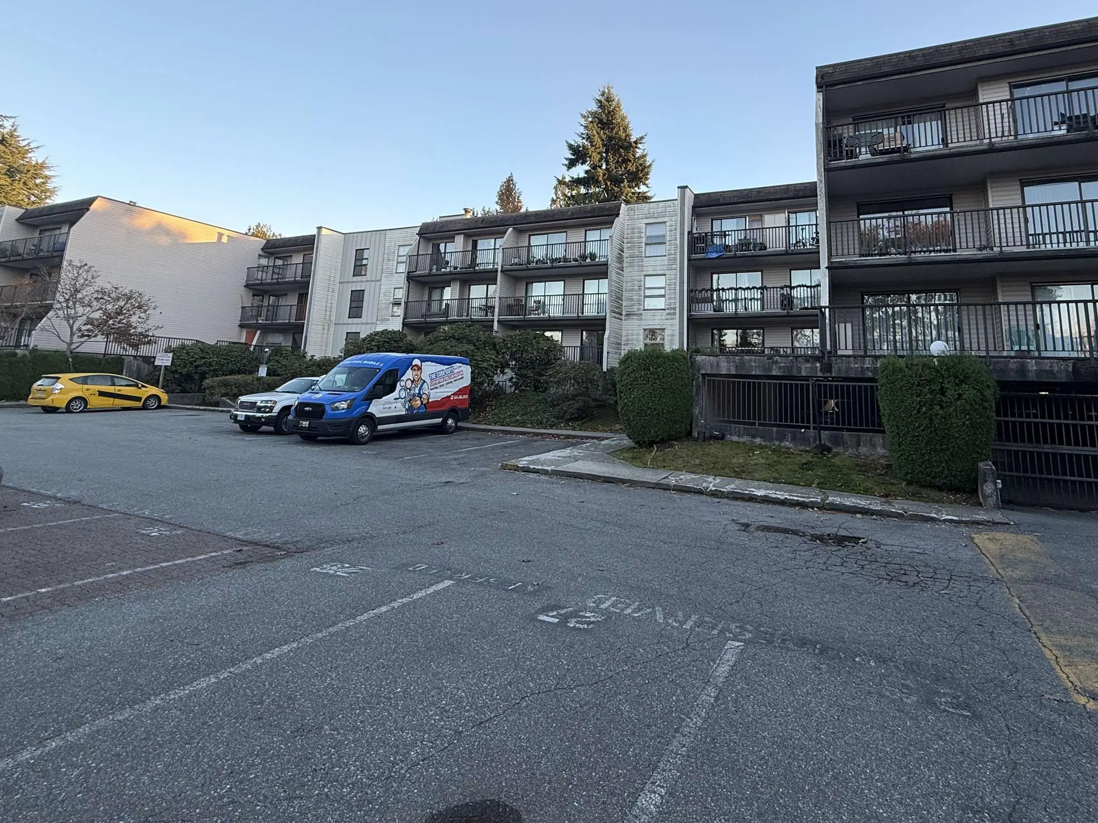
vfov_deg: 66.8
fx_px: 603
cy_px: 275
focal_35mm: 19
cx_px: 607
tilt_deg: +10.8
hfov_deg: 84.4
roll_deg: -1.8
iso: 50
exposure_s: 1/187
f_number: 2.2
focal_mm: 2.22
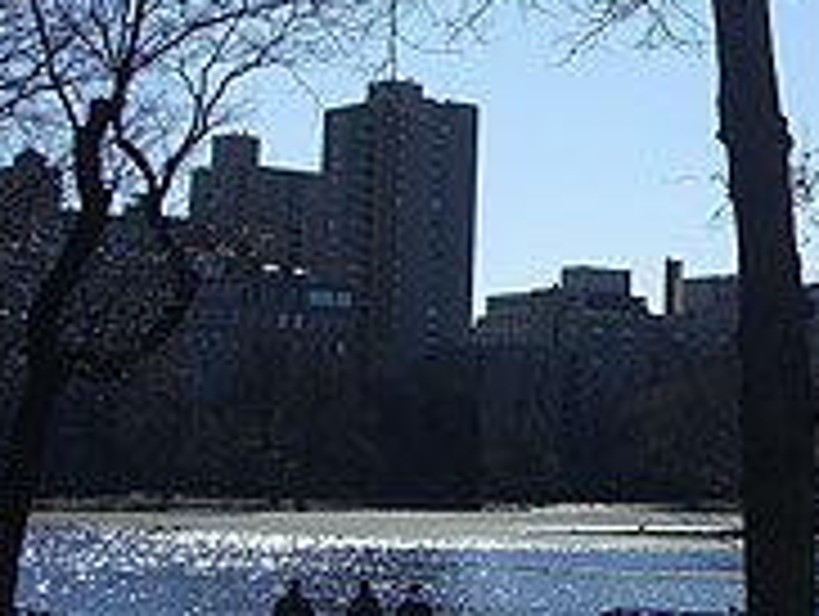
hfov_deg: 20.0
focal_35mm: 94
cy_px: 225
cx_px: 891
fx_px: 2227
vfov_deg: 15.7
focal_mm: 7.9
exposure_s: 1/320
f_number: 8
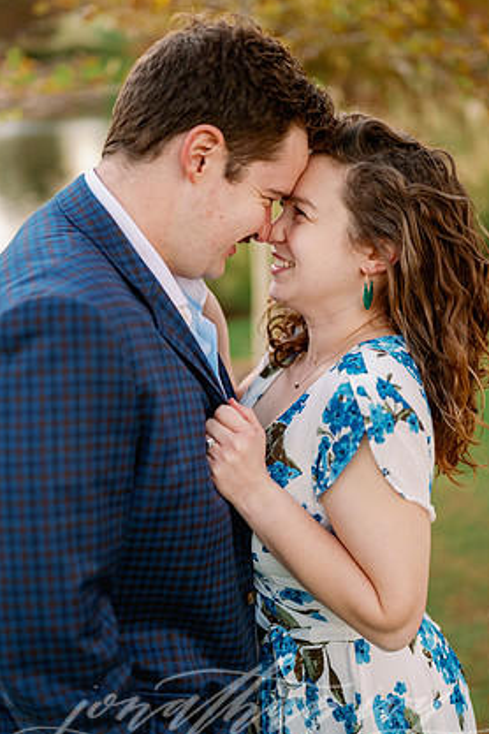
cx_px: 244
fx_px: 1100
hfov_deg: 25.1
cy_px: 382
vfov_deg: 36.9
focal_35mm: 54
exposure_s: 1/500
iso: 640
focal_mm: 50
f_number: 2
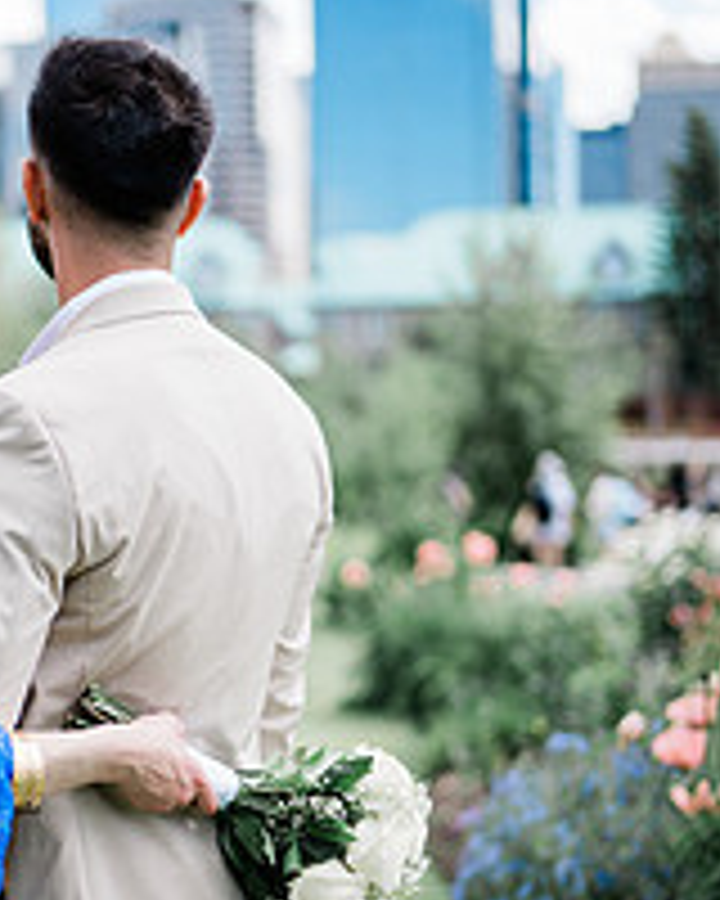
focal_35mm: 74
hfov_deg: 20.2
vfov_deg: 25.7
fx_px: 1971
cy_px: 522
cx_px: 50
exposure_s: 1/4000
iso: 125
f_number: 1.2
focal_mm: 35
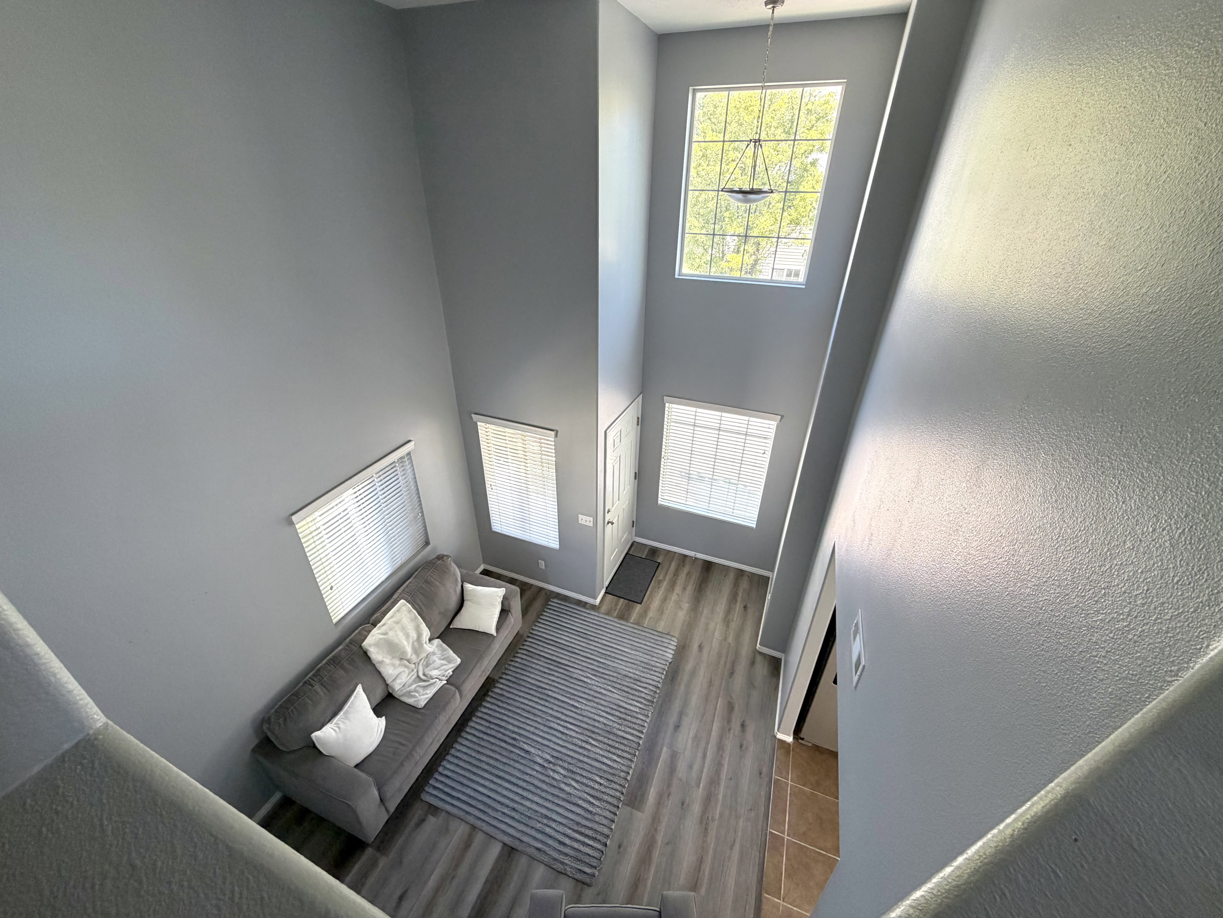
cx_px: 612
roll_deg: -0.2
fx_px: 495
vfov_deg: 85.7
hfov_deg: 102.1
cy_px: 459
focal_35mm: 14
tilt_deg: -29.9
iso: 250
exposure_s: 1/121
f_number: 2.2
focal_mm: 2.22
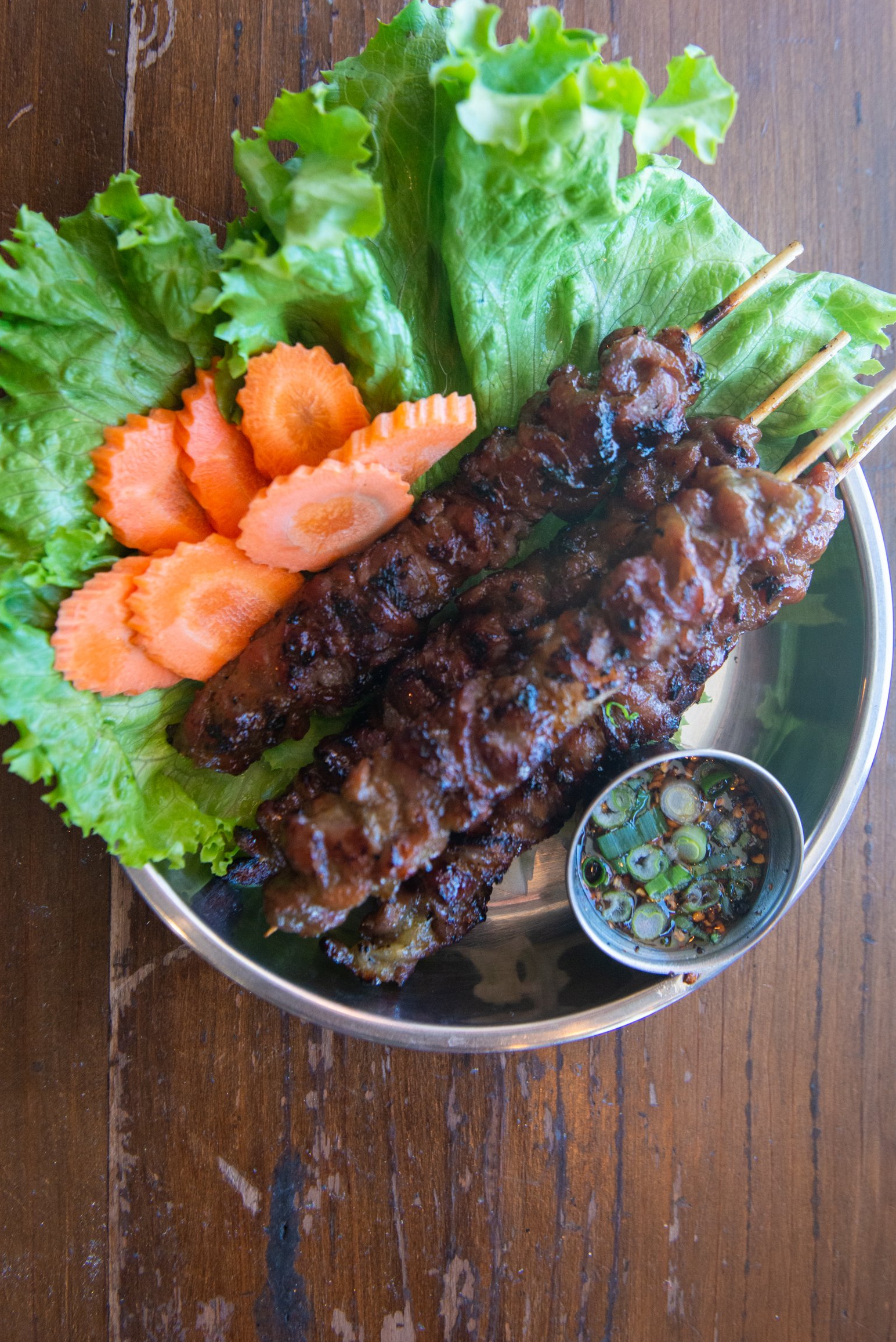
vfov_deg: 54.3
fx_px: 1306
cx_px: 433
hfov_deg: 37.9
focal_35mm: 35
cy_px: 600
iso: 1250
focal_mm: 27
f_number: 4.5
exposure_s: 1/320
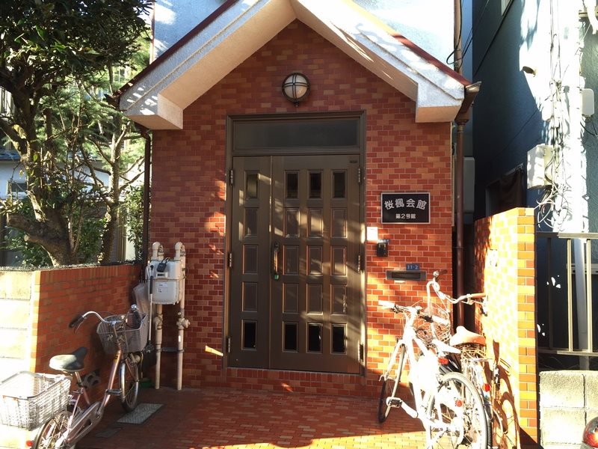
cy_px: 224
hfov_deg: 61.7
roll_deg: -1.2
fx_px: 501
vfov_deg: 48.2
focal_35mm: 29
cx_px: 299
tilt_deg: +3.0
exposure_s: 1/120
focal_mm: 4.15
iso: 32
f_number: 2.2
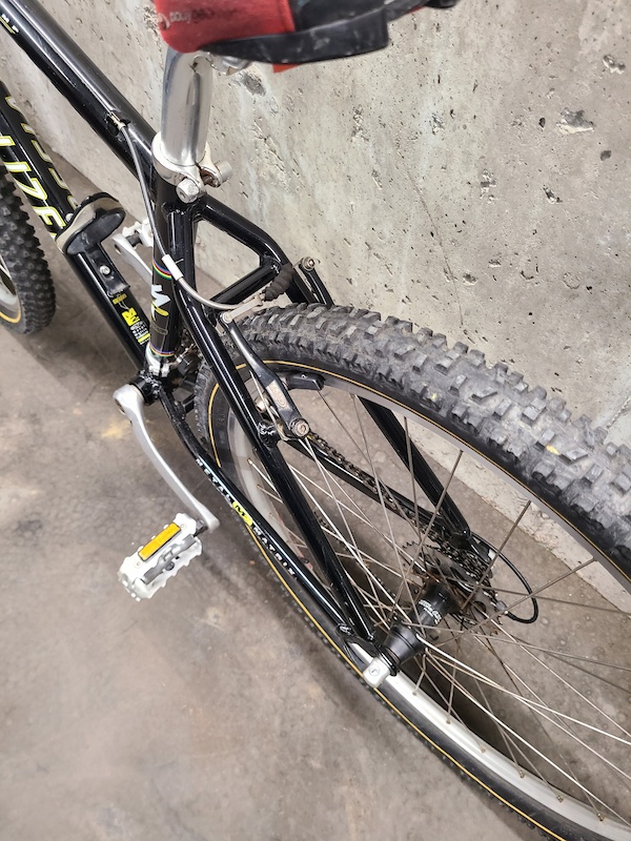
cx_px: 316
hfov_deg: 53.1
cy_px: 420
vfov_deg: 67.3
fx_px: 632
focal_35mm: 26
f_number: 1.8
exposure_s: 1/39
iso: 320
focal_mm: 5.4
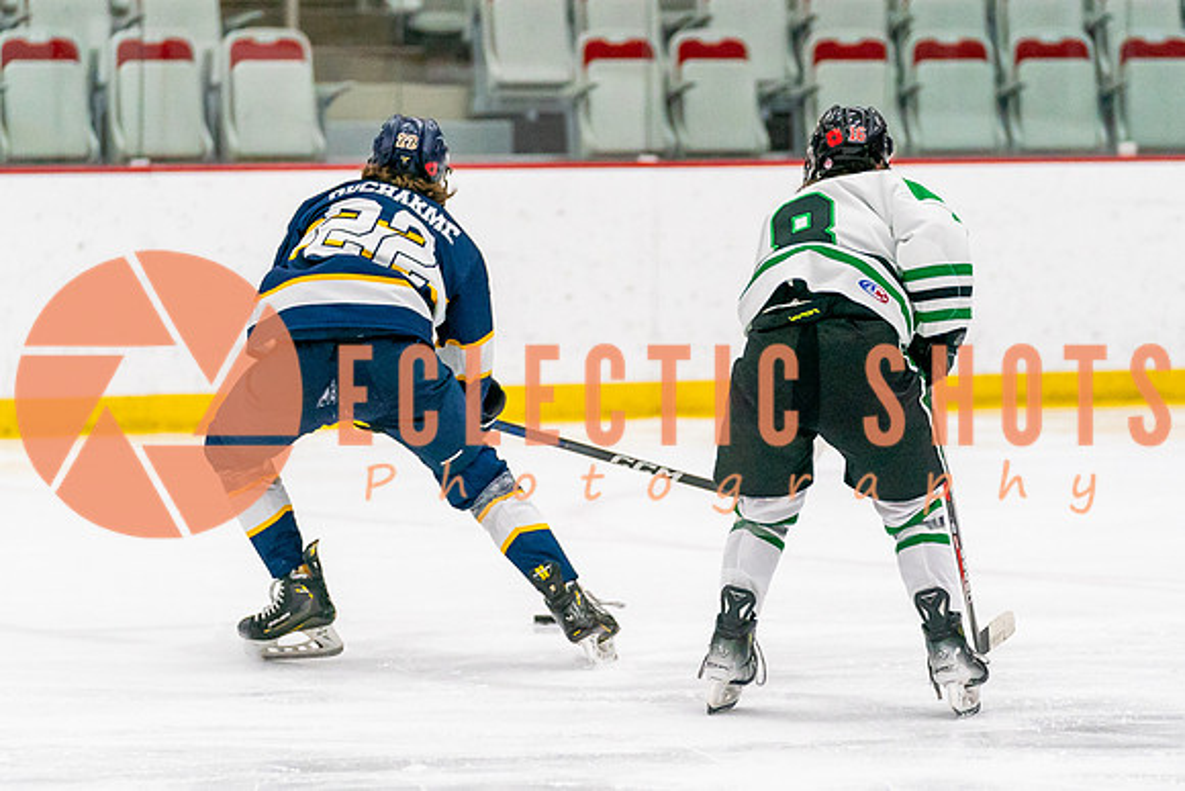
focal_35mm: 257
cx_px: 592
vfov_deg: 5.4
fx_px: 8460
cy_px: 454
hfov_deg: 8.0
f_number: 2.8
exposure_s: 1/1250
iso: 3200
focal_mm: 148
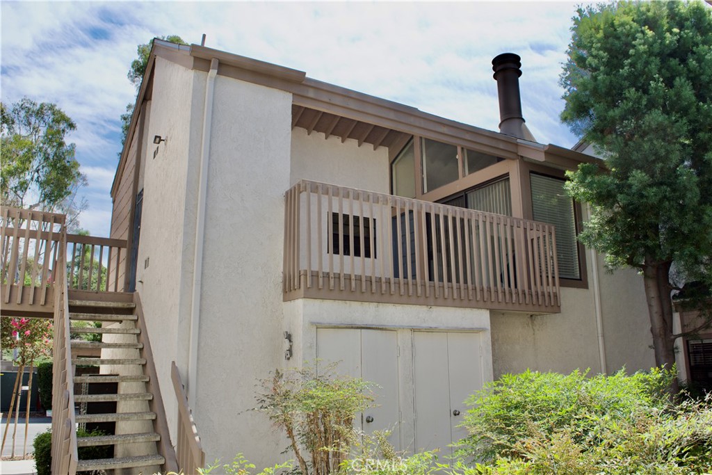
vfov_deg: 47.9
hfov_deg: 67.4
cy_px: 238
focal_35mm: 27
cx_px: 356
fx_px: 534
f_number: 7.1
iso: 100
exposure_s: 1/250
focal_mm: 18
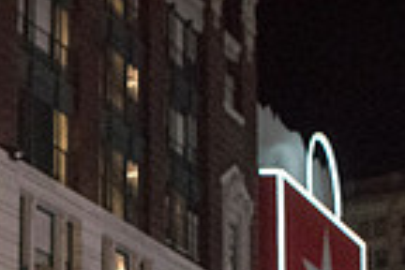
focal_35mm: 97
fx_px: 1091
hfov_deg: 19.7
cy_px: 541
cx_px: -84
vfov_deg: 12.4
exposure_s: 1/1250
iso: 8000
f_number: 2.8
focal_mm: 24
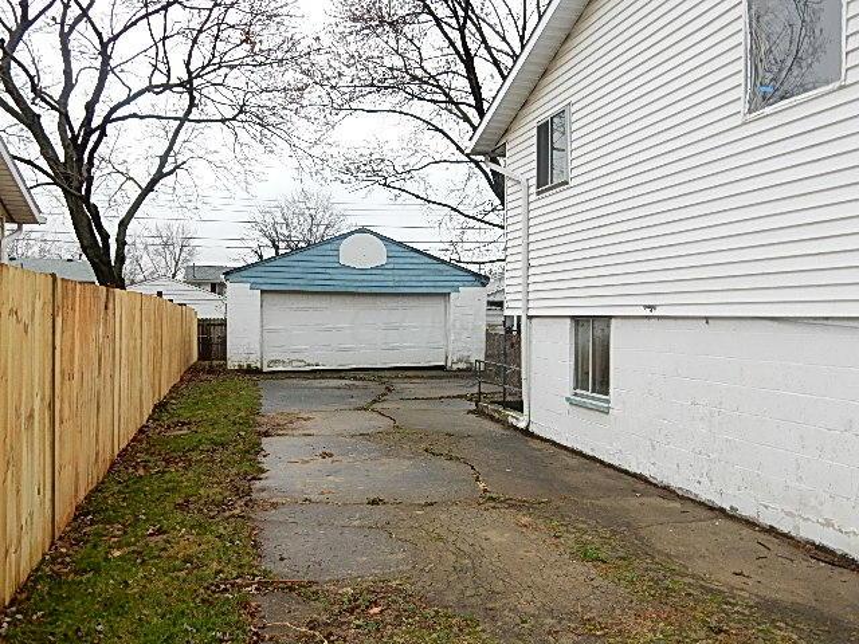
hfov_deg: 60.0
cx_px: 430
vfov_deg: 46.8
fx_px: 744
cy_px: 322
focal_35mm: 30
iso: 180
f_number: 4
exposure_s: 1/30
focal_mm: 5.4
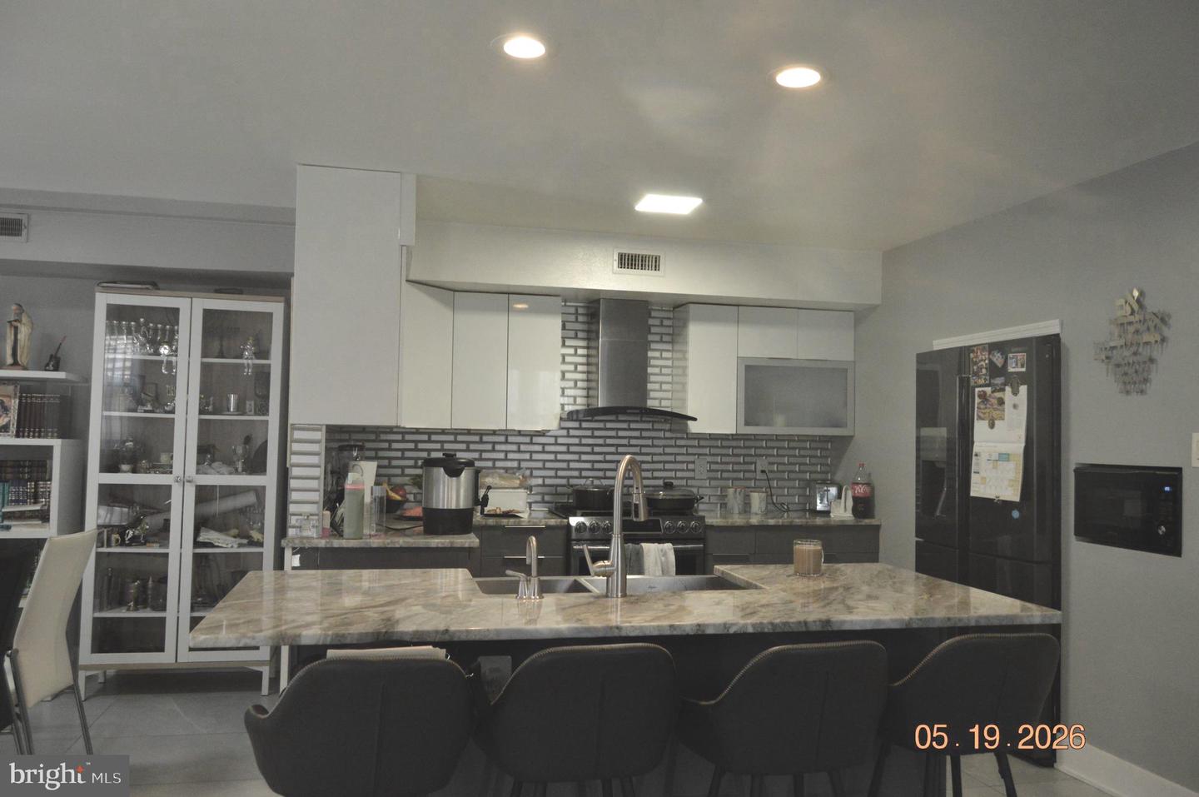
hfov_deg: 67.4
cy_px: 398
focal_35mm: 27
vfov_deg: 47.8
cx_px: 600
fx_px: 898
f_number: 4.5
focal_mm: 18
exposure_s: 1/200
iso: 1600
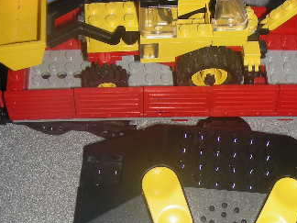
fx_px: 643
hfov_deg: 25.7
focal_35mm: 75
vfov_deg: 19.1
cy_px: 218
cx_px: 214
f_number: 3.5
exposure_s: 1/60
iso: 50
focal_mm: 6.3
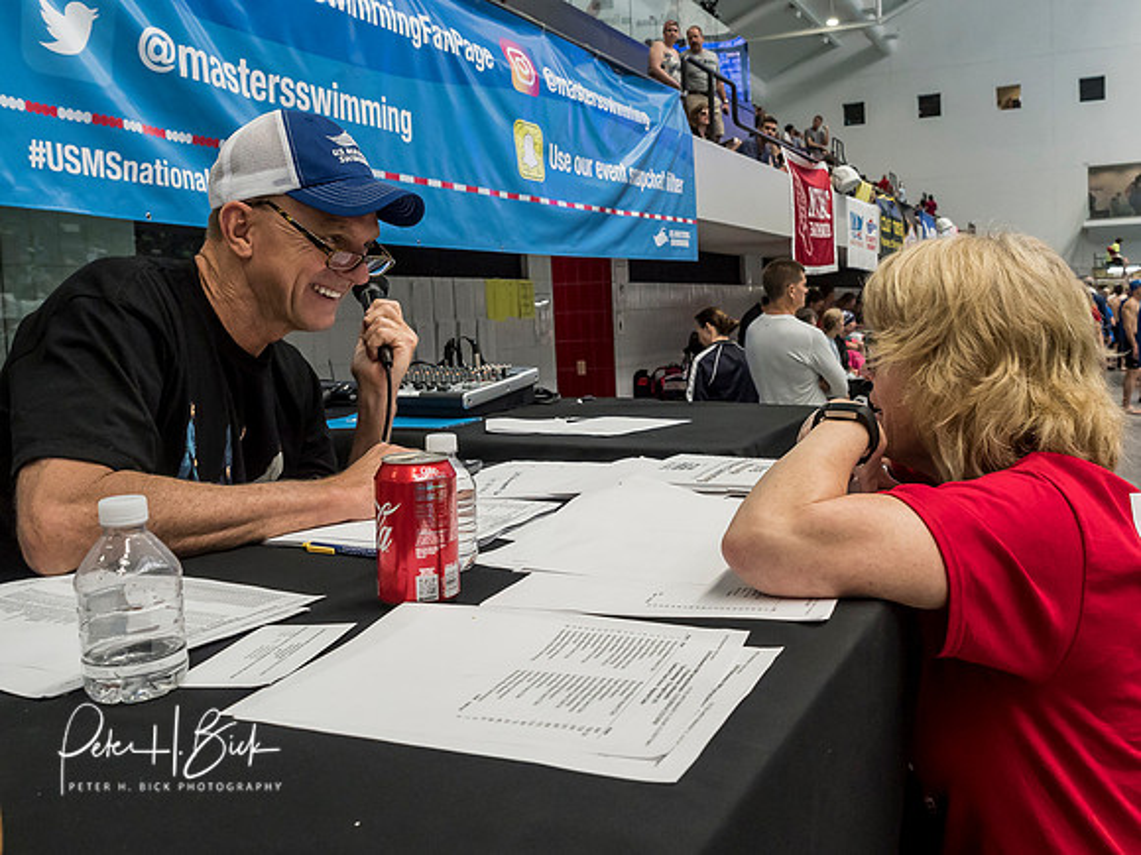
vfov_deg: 45.5
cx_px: 660
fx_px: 1019
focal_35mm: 31
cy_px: 393
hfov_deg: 58.2
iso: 1600
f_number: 4.5
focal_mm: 12
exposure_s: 1/250
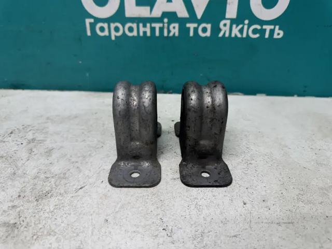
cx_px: 166
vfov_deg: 56.8
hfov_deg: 71.6
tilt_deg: -30.9
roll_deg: -0.4
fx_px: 230
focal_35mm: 24
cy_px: 124
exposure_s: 1/100
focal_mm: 6.76
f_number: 1.78
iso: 80
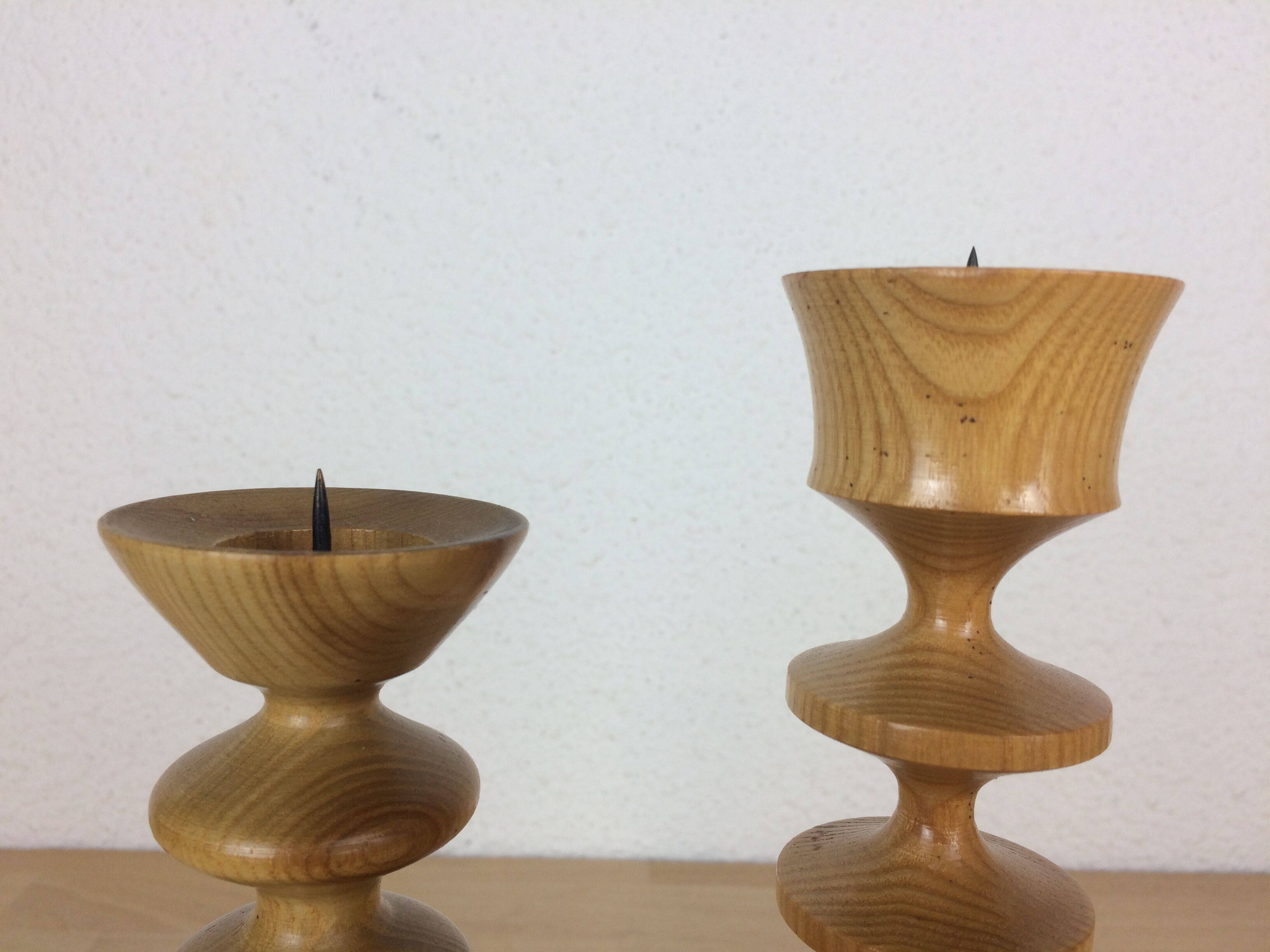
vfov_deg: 48.2
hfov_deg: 61.7
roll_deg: -2.1
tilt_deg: -6.0
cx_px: 635
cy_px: 476
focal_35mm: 29
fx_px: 1064
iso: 40
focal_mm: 4.15
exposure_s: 1/100
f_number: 2.2
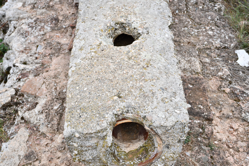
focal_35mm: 60
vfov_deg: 22.6
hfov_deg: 33.4
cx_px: 124
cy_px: 83
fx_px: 415
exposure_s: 1/200
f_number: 5
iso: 100
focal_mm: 40
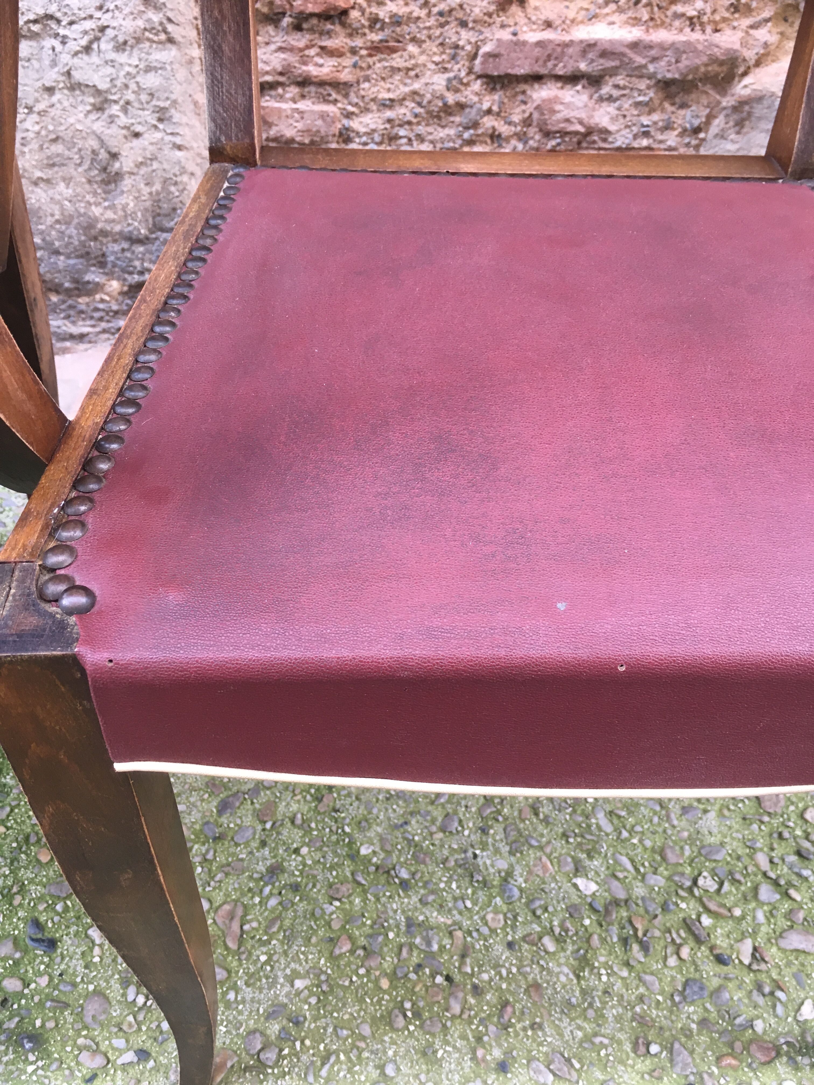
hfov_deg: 48.2
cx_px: 407
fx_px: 909
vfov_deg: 61.7
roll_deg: -0.4
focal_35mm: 29
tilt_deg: -38.2
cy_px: 542
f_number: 2.2
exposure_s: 1/33
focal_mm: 4.15
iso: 50
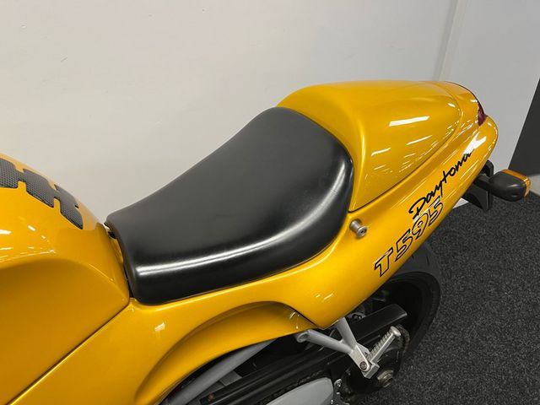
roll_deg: +0.3
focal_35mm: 26
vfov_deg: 53.1
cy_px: 202
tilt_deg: -32.6
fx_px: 406
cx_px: 270
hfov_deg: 67.3
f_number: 1.6
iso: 80
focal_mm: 5.1
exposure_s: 1/50
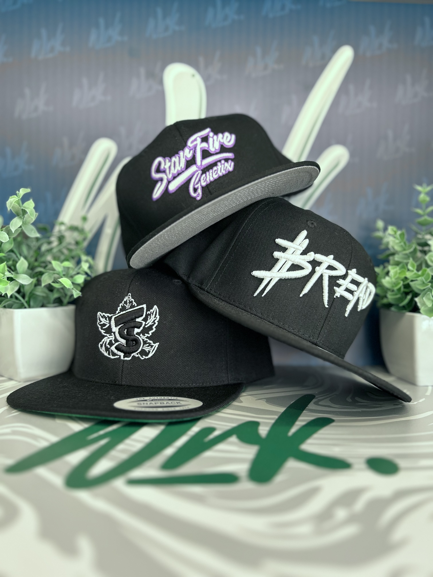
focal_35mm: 26
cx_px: 216
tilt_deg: -1.8
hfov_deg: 53.1
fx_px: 434
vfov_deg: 67.3
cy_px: 288
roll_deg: -1.0
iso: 125
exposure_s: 1/60
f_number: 1.5
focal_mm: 5.7
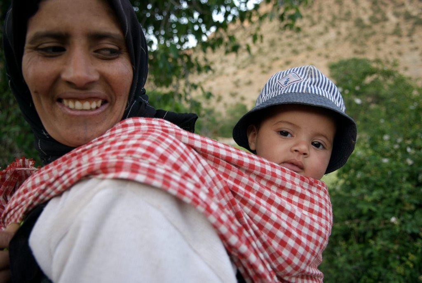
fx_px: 299
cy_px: 142
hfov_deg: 70.4
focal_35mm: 26
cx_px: 211
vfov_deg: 50.5
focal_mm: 17
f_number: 2.8
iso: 200
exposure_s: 1/100
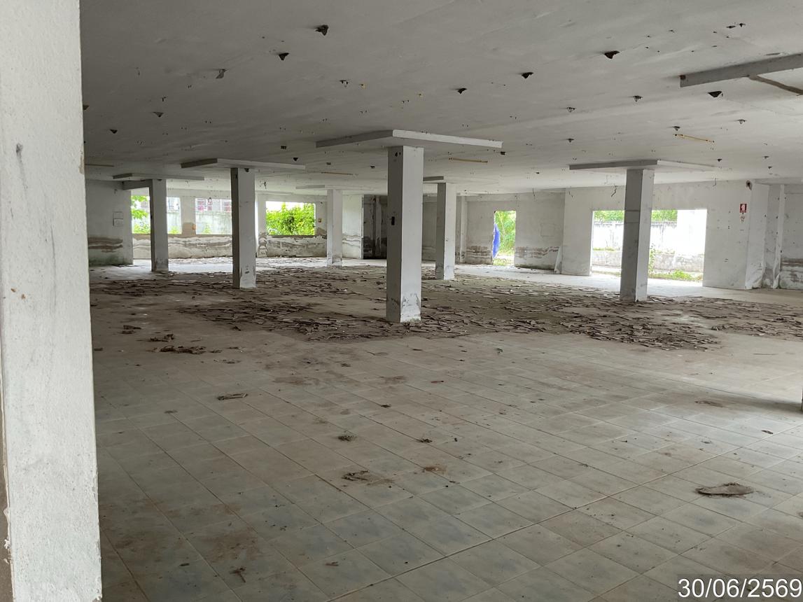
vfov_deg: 48.2
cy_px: 301
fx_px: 673
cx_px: 402
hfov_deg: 61.7
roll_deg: -0.3
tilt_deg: -6.4
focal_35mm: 29
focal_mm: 3
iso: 64
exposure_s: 1/100
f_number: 1.8
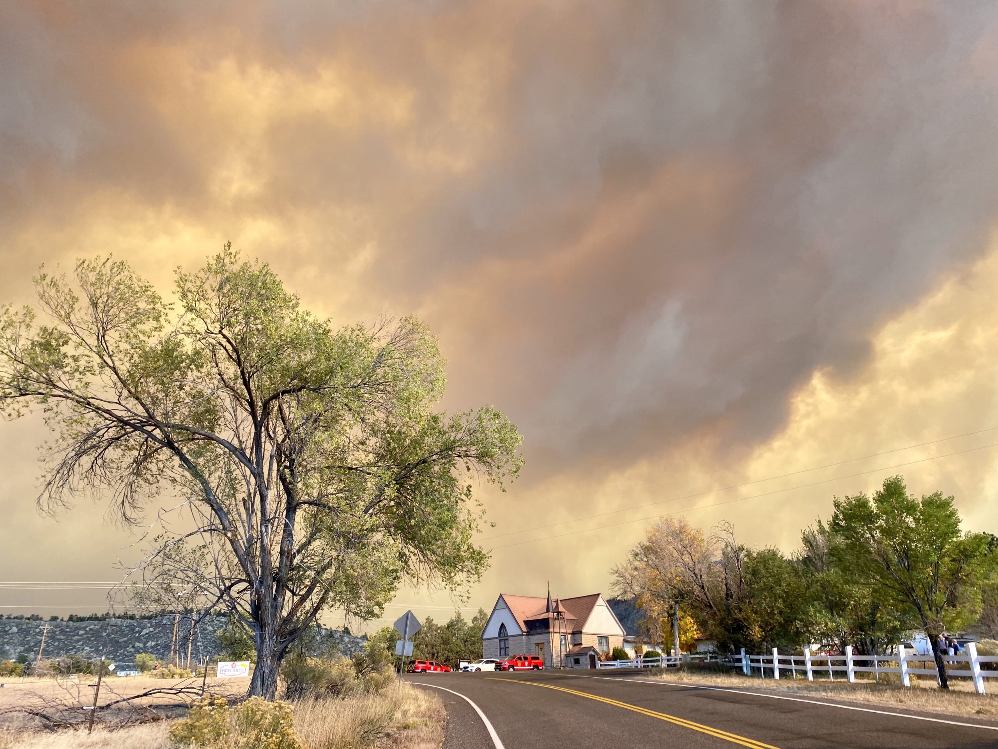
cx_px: 499
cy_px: 374
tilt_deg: +18.2
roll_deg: +2.5
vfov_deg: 53.1
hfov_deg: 67.3
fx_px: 750
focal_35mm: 26
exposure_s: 1/409
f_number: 1.8
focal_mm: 4.25
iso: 32
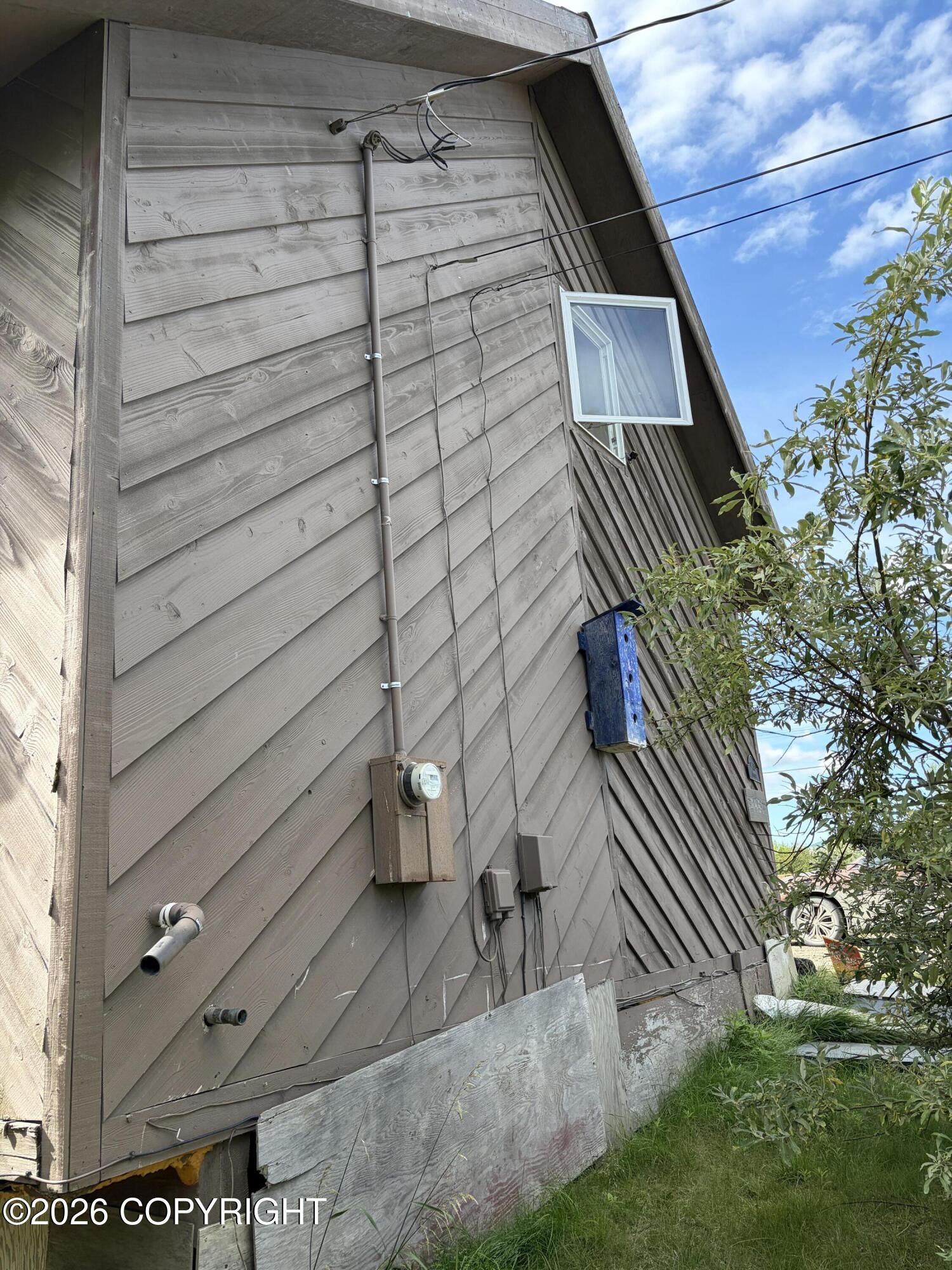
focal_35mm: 26
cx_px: 476
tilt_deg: +16.4
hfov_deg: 53.1
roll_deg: +5.6
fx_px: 953
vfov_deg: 67.3
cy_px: 635
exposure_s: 1/1135
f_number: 1.6
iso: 64
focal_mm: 5.96
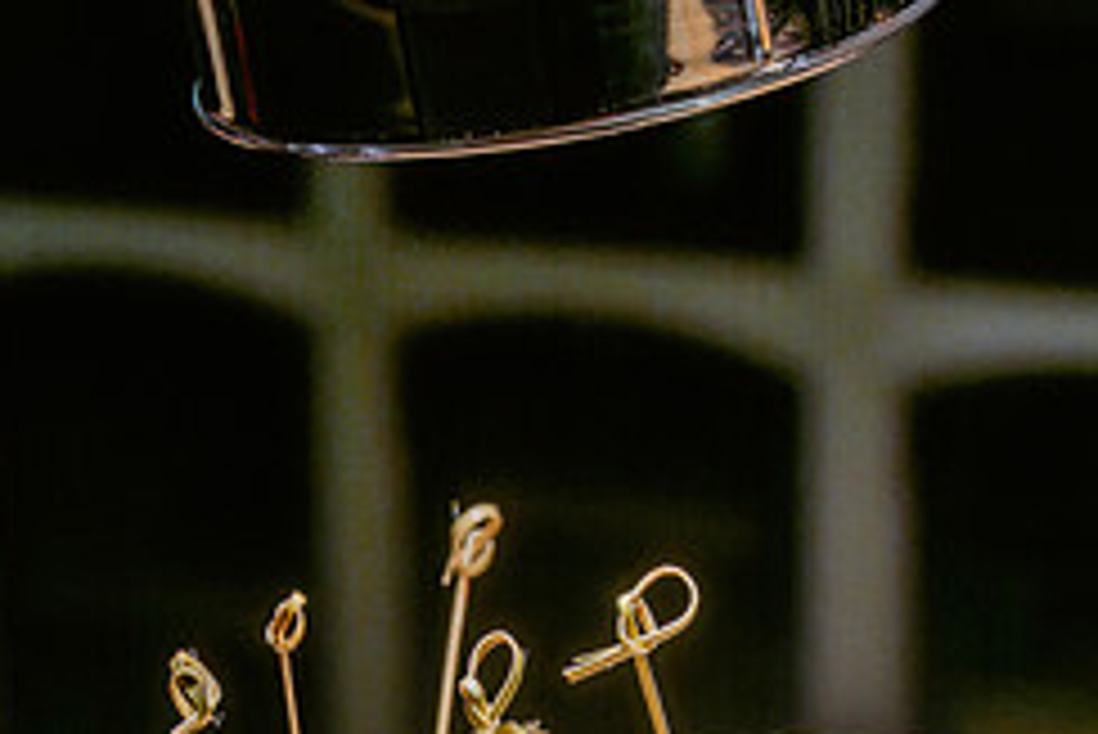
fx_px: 3937
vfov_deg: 10.5
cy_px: 797
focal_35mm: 129
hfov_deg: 15.9
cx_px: 513
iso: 100
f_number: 4.5
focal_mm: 70
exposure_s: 1/160
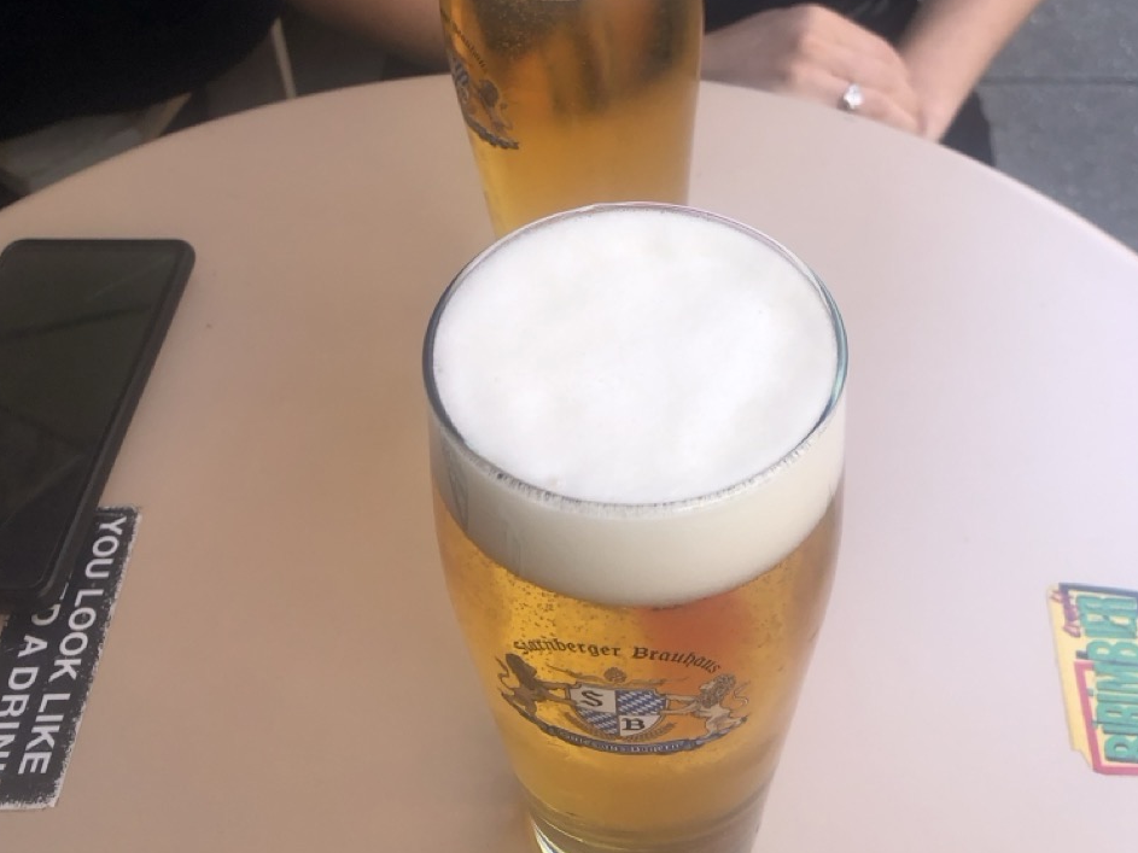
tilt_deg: -41.1
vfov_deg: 36.9
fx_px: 1249
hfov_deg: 49.0
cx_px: 576
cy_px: 223
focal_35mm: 38
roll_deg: +2.6
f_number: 1.8
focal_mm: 3.99
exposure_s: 1/120
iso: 64
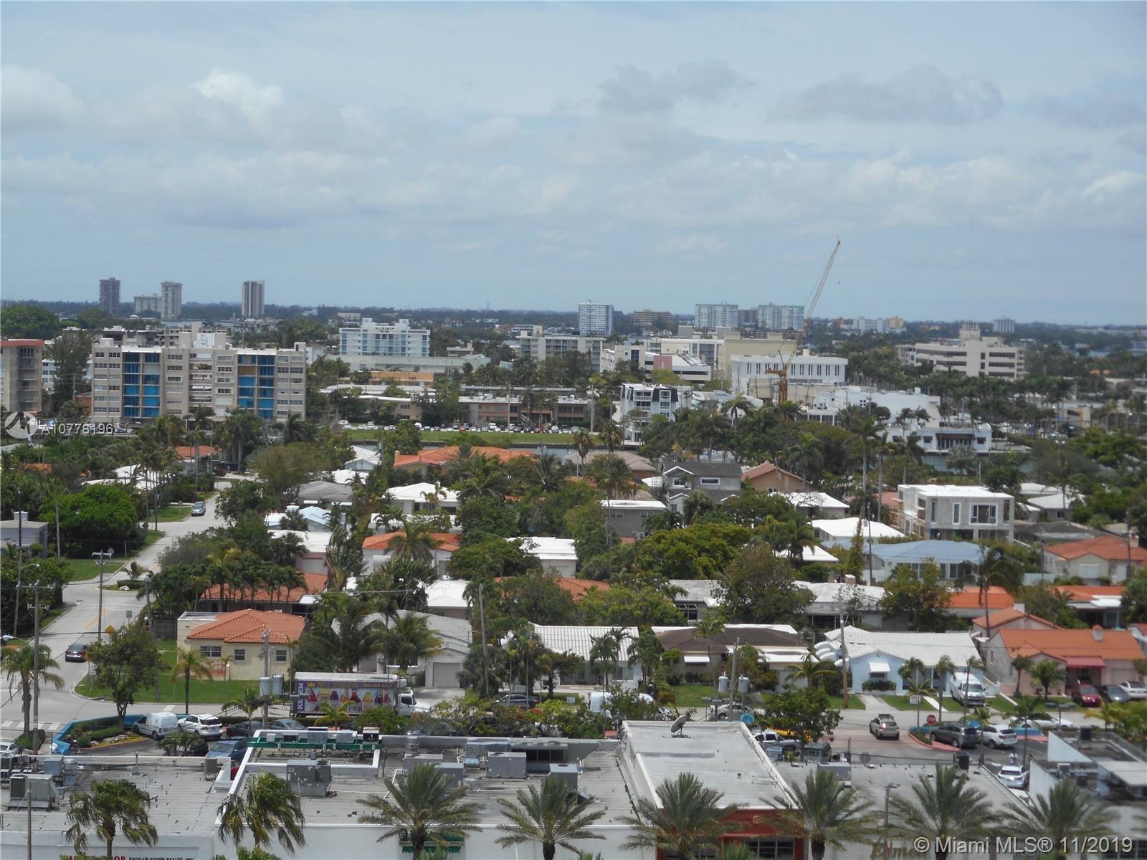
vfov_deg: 19.1
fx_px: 2551
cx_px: 574
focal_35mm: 77
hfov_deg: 25.3
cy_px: 430
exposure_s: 1/640
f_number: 5.5
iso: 80
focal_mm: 13.8
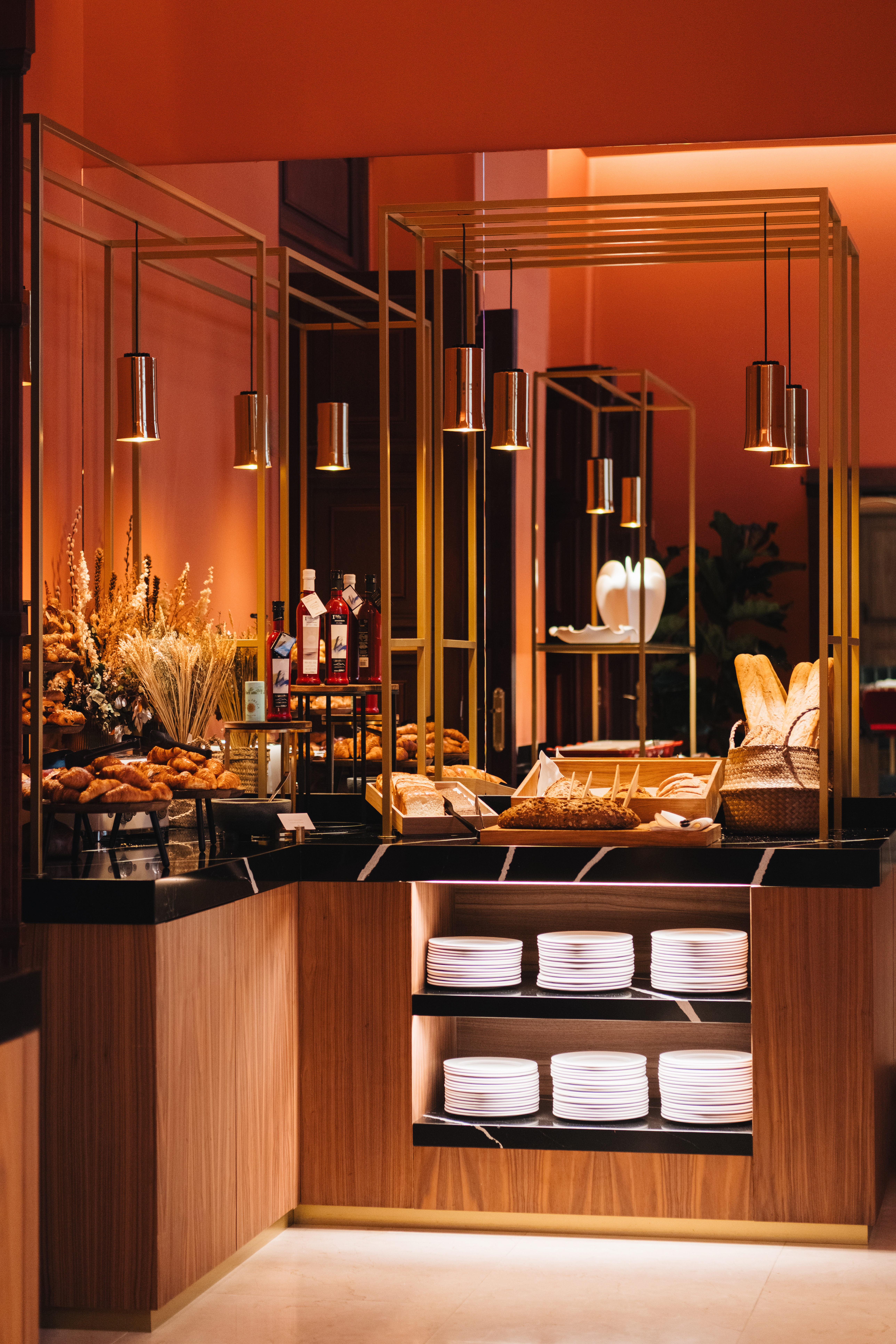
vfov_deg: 27.0
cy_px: 672
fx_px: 2800
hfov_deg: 18.2
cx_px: 448
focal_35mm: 75
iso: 400
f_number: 2
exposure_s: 1/60
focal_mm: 50
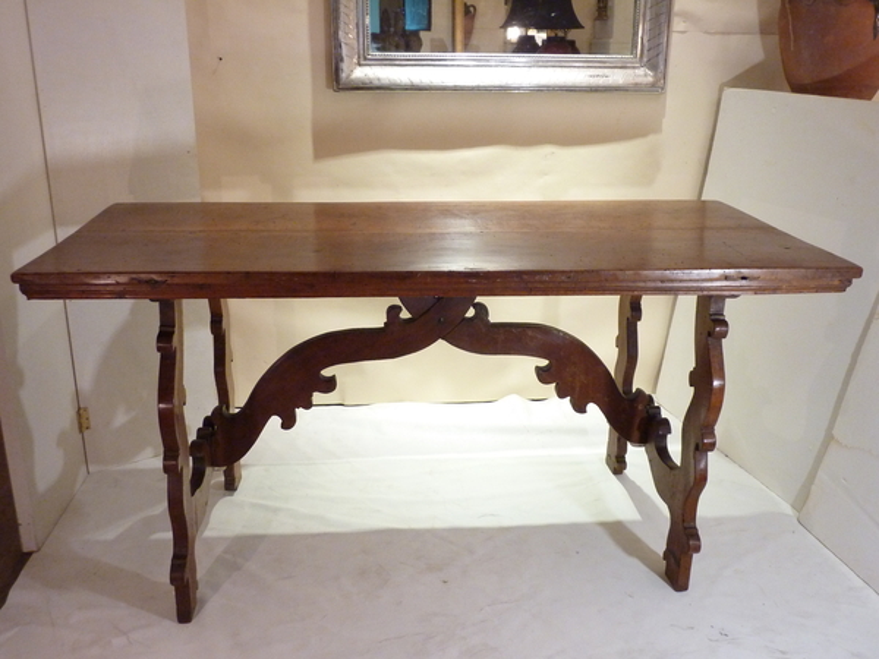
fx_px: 813
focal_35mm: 32
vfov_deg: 44.2
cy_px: 330
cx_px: 440
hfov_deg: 56.8
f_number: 3.5
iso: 400
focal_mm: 5.3
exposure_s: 1/25
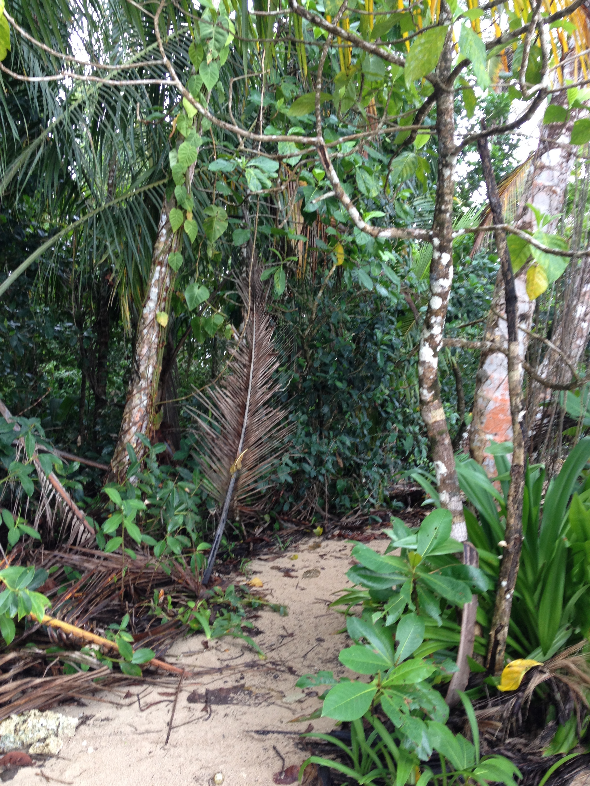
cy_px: 393
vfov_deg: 52.6
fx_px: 795
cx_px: 295
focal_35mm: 35
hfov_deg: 40.7
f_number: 2.4
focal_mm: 4.28
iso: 50
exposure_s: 1/24
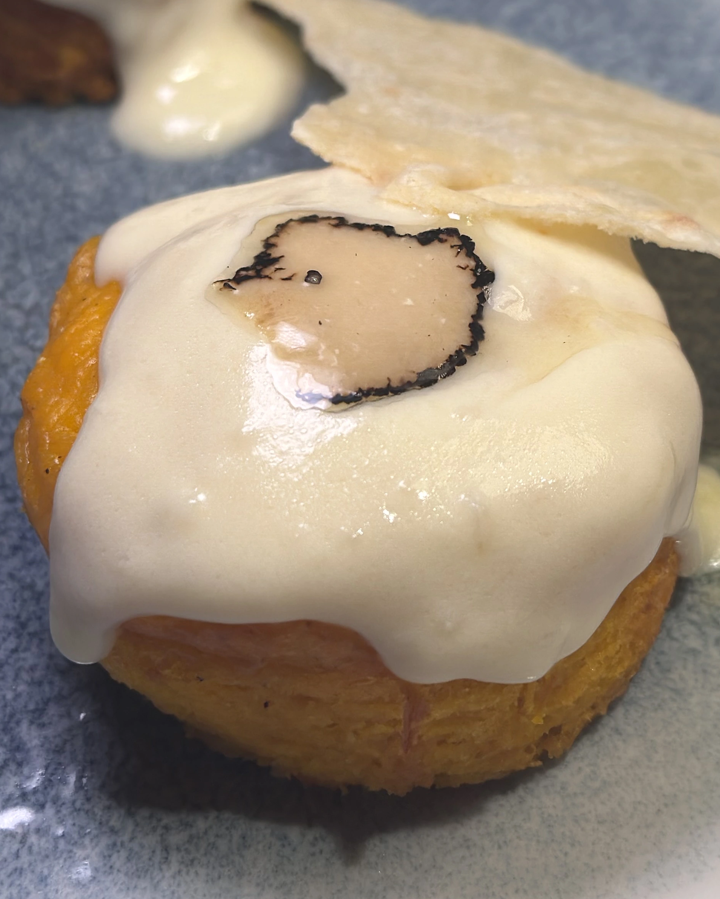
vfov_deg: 23.0
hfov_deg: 18.5
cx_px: 393
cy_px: 345
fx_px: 2211
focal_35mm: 83
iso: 100
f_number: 1.78
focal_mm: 6.76
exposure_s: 1/643
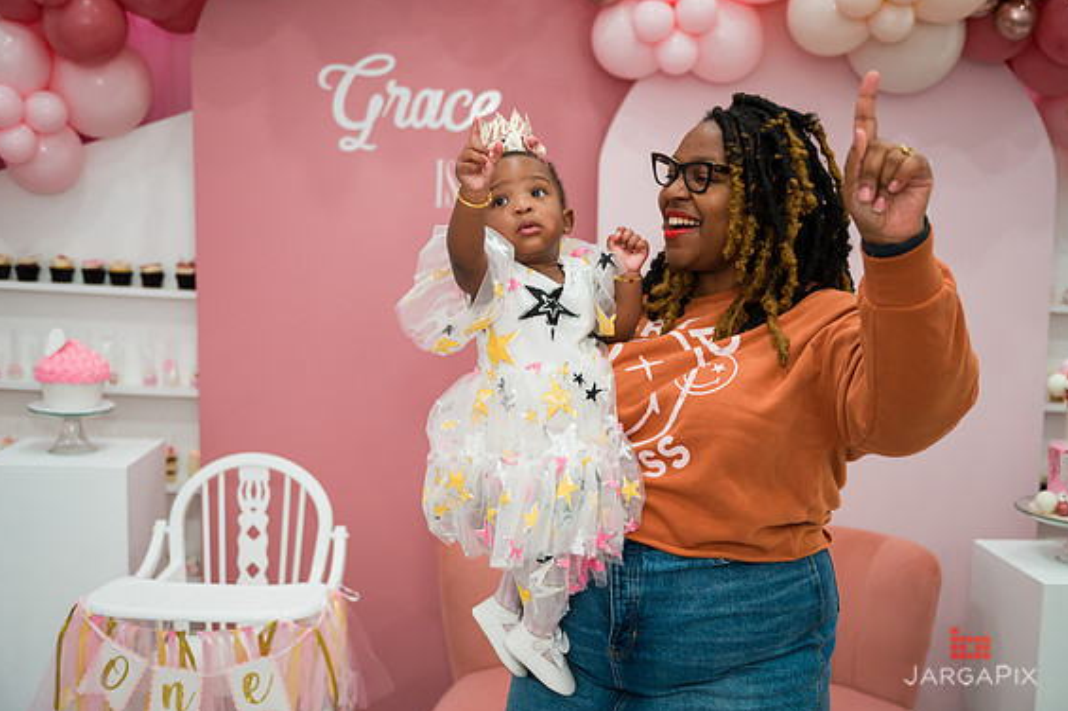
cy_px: 361
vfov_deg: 34.2
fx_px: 1156
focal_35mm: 39
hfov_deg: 49.6
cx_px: 537
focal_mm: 38
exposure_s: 1/200
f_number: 3.2
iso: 800
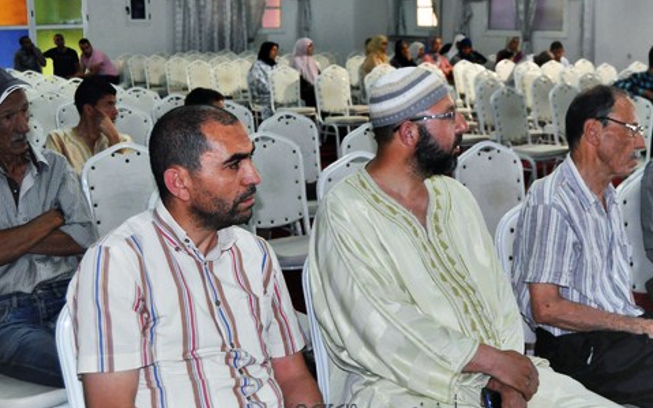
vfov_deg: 26.3
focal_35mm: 49
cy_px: 220
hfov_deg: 41.0
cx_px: 372
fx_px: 872
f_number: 3.8
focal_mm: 24
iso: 800
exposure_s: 1/60
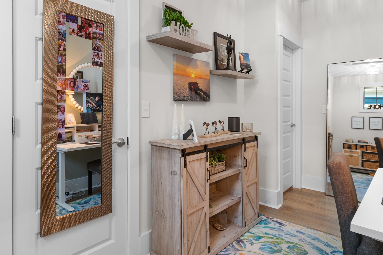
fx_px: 223
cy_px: 105
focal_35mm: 21
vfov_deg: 59.1
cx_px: 175
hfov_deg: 81.0
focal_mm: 10
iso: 100
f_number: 4.5
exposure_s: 1/8
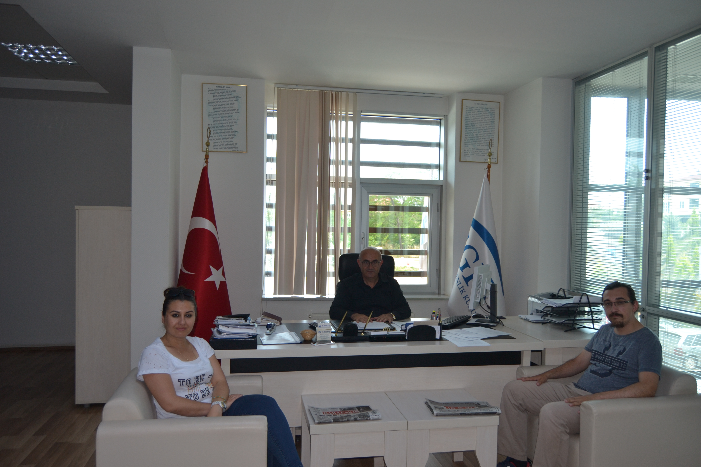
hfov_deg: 67.4
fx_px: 526
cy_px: 234
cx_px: 350
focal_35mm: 27
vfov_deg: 47.9
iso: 280
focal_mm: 18
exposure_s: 1/125
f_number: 3.5
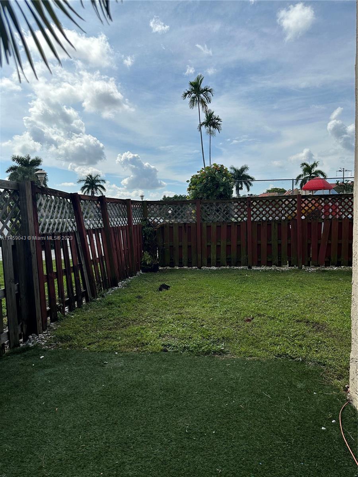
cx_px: 179
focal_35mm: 24
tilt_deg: -2.3
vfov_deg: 71.6
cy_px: 238
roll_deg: +1.0
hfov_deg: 56.8
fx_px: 331
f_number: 1.78
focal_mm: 6.86
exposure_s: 1/6623
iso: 80
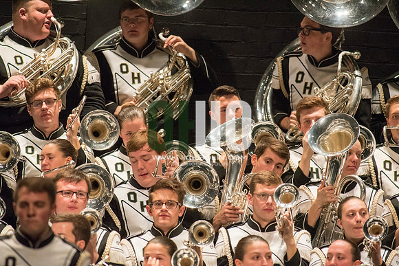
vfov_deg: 2.3
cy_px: 133
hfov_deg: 3.4
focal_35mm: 600
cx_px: 200
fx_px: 6651
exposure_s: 1/320
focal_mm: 600
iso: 4000
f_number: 5.6
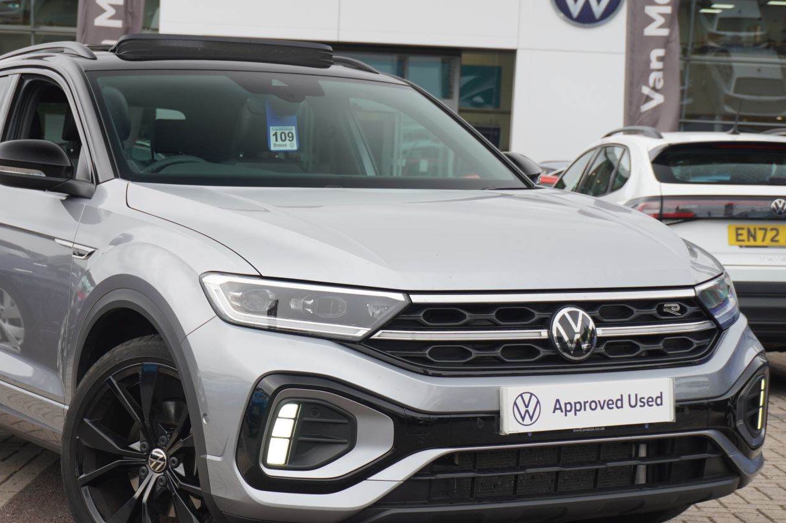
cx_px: 315
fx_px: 1716
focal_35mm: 79
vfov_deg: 17.3
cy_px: 303
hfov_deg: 25.8
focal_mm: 41
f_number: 5.6
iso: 125
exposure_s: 1/90
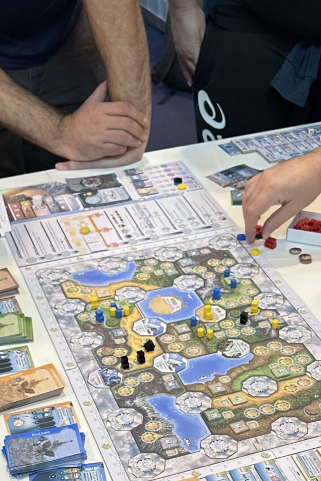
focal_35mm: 60
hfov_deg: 22.6
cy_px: 524
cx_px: 181
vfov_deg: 30.1
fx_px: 802
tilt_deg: -45.9
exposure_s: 1/50
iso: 200
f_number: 1.78
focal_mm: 6.86
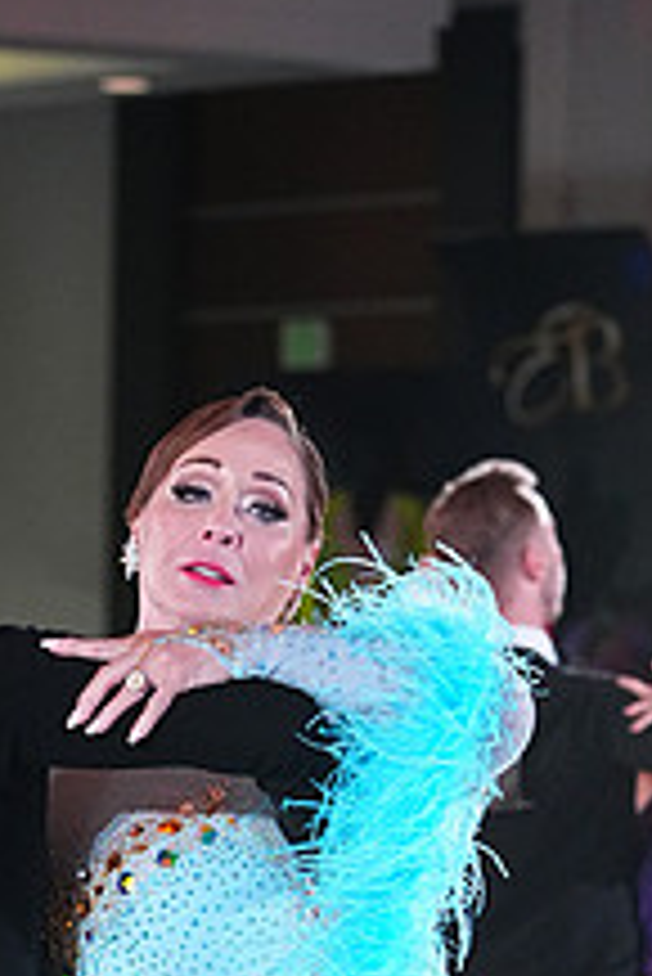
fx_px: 8326
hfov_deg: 4.5
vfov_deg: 6.7
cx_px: 70
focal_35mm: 307
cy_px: 1147
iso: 5000
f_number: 4.5
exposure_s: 1/400
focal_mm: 115
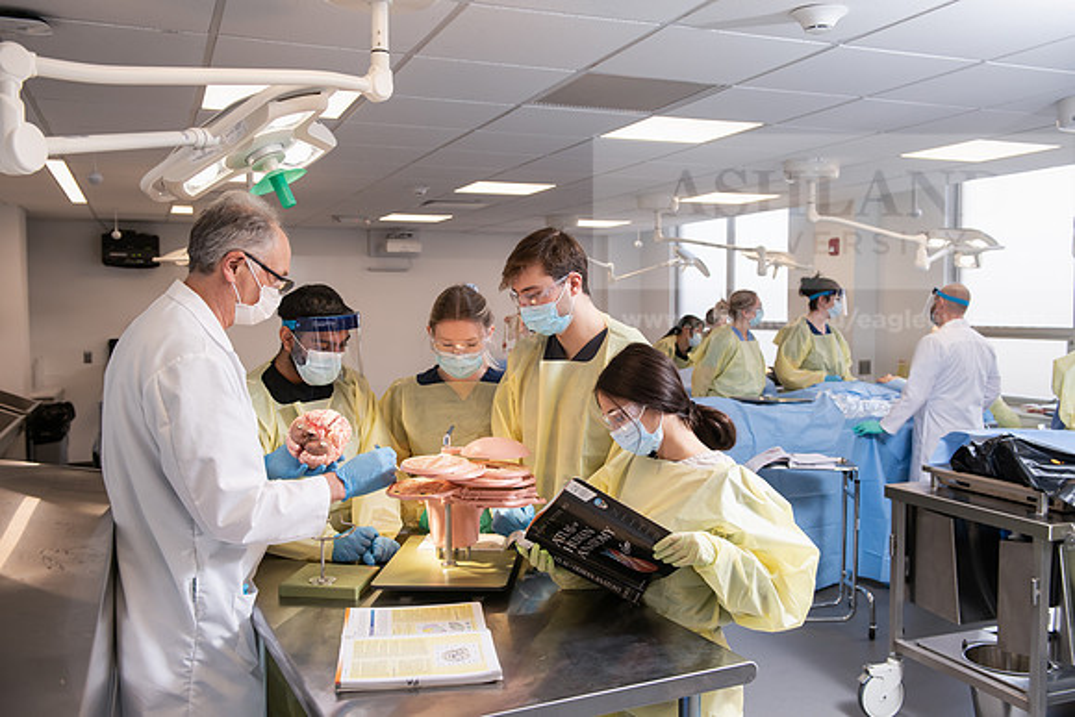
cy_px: 358
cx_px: 538
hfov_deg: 55.8
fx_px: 1015
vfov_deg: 38.9
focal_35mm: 34
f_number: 4.5
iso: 400
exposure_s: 1/200
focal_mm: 34
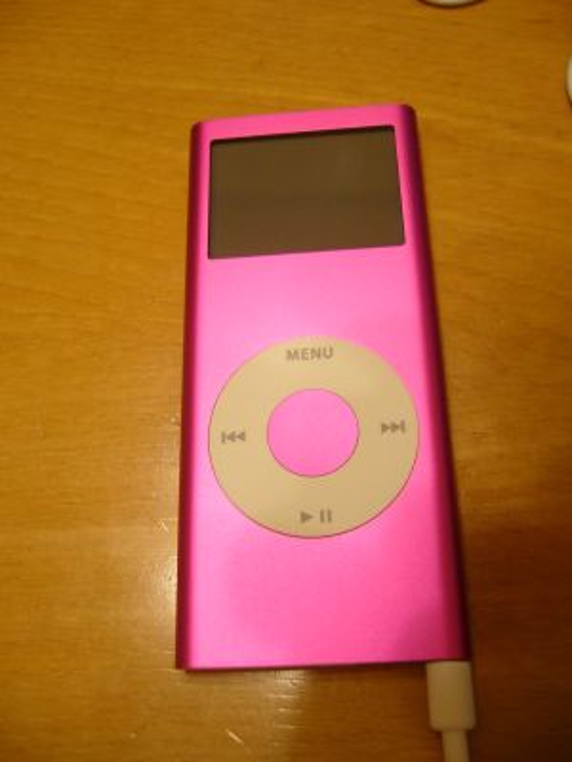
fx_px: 771
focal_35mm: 35
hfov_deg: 40.7
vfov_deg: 52.6
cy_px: 381
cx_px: 286
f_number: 2.8
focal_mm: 5.8
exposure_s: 1/15
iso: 100
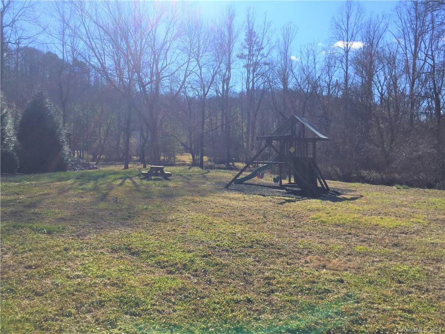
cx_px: 222
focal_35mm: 29
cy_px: 167
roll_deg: -1.6
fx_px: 373
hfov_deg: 61.7
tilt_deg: -5.3
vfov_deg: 48.2
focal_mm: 4.15
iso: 32
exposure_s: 1/2475
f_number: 2.2
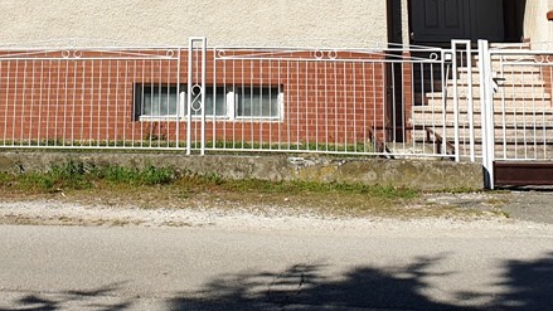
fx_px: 968
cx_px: 207
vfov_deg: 17.2
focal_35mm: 66
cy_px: -94
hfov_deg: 31.7
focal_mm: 4.3
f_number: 2.4
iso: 50
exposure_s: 1/1739
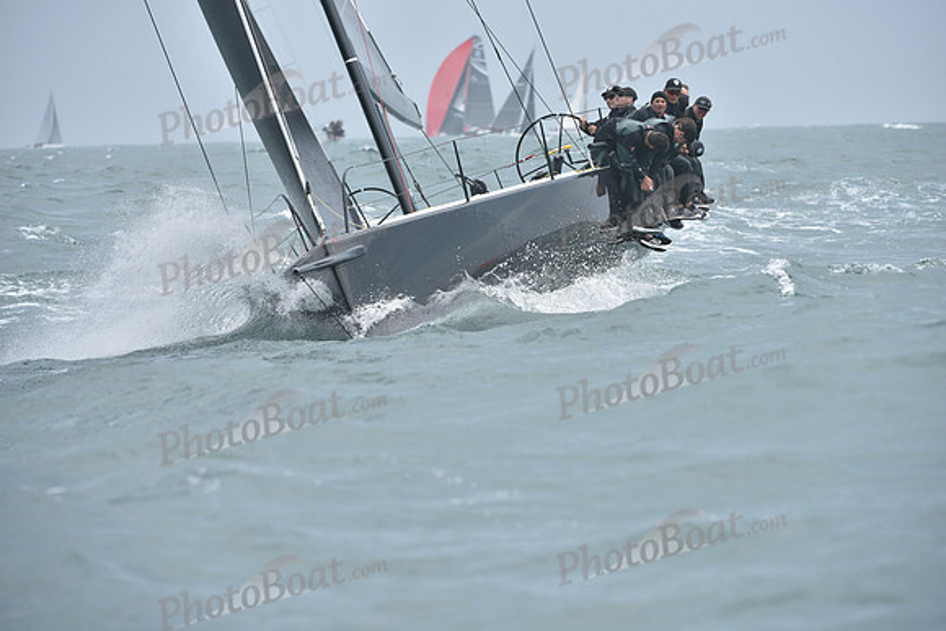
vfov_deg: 4.7
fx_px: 7622
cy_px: 316
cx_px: 473
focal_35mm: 290
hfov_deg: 7.1
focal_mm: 290
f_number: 6.3
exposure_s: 1/1000
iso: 320
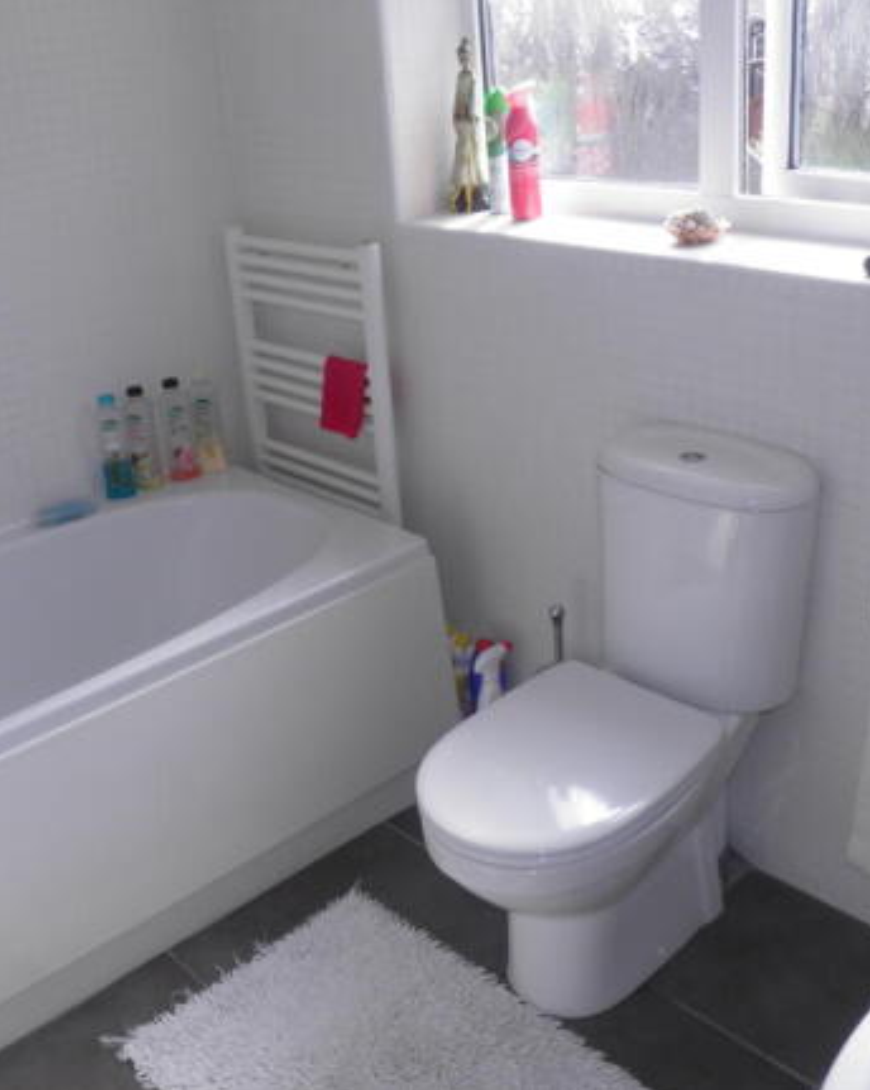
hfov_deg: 40.1
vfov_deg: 49.1
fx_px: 1193
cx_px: 403
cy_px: 545
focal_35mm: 37
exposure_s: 1/60
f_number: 5.7
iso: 50
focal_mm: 4.9
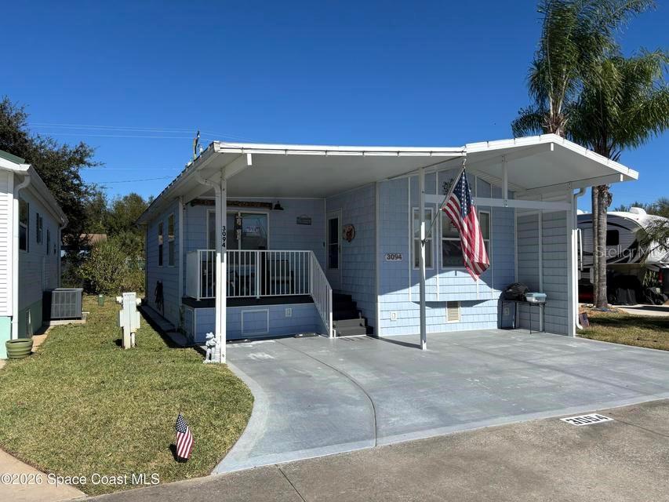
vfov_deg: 53.1
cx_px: 334
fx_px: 503
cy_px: 251
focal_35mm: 26
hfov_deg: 67.3
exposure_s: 1/5076
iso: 50
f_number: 1.6
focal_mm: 5.96
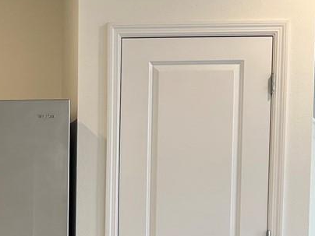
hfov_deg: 18.3
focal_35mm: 103
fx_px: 937
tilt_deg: -5.6
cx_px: -46
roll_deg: +1.4
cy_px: 298
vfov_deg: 13.9
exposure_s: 1/120
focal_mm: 5.7
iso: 80
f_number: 1.5
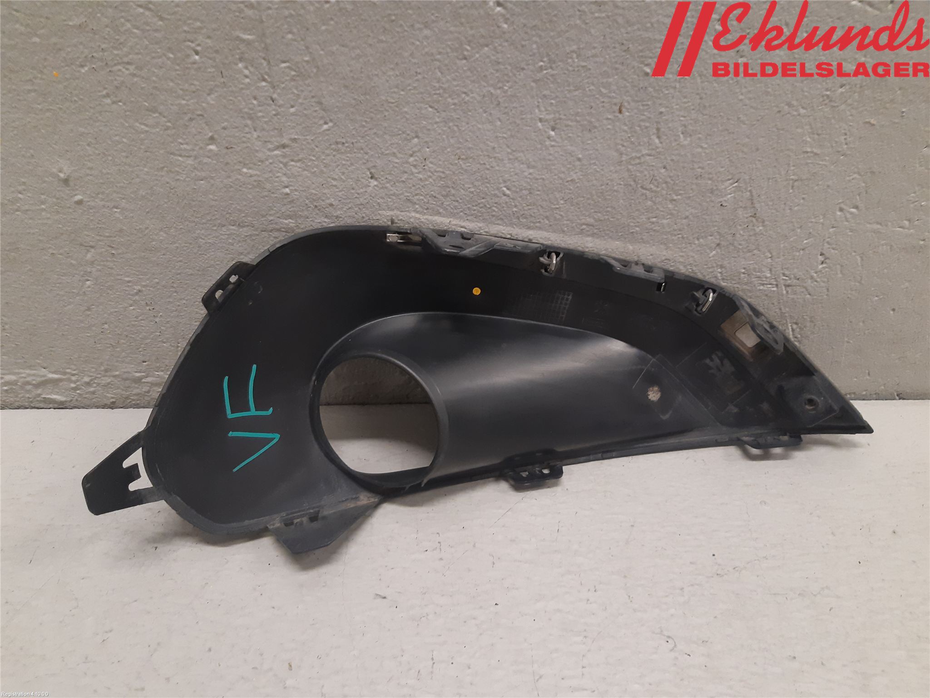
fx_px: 699
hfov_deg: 67.3
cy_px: 349
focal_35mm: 26
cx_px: 465
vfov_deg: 53.1
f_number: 1.7
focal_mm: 3.93
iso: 200
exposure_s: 1/50
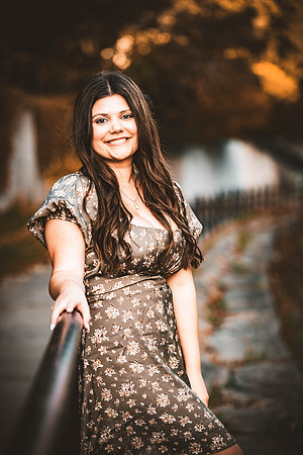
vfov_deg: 17.1
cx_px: 152
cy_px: 228
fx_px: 1515
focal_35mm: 120
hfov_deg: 11.4
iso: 400
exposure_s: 1/400
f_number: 2.8
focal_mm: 120
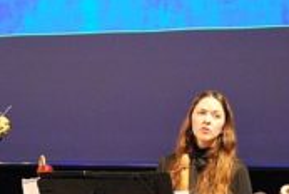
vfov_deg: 8.0
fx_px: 1391
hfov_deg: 11.8
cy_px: 140
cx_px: 199
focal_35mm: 173
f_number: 3.5
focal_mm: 50
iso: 1600
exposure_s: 1/40
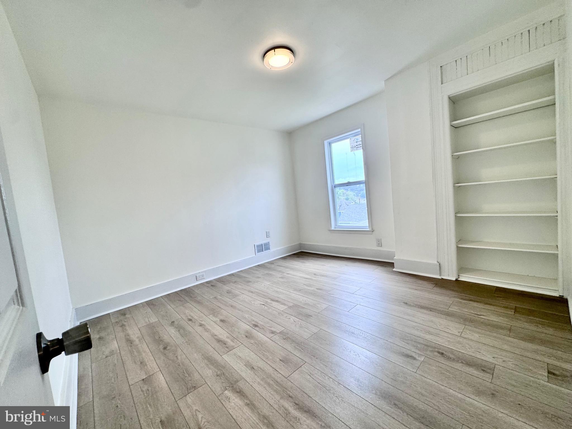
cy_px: 214
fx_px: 231
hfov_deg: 102.1
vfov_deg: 85.7
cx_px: 286
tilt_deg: -4.3
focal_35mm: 14
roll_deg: +6.0
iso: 50
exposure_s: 1/120
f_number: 2.2
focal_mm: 2.22
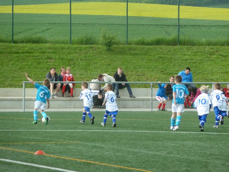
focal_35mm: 300
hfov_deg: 6.6
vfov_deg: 5.0
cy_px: 86
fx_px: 1985
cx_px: 114
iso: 400
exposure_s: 1/250
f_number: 4.9
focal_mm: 49.2
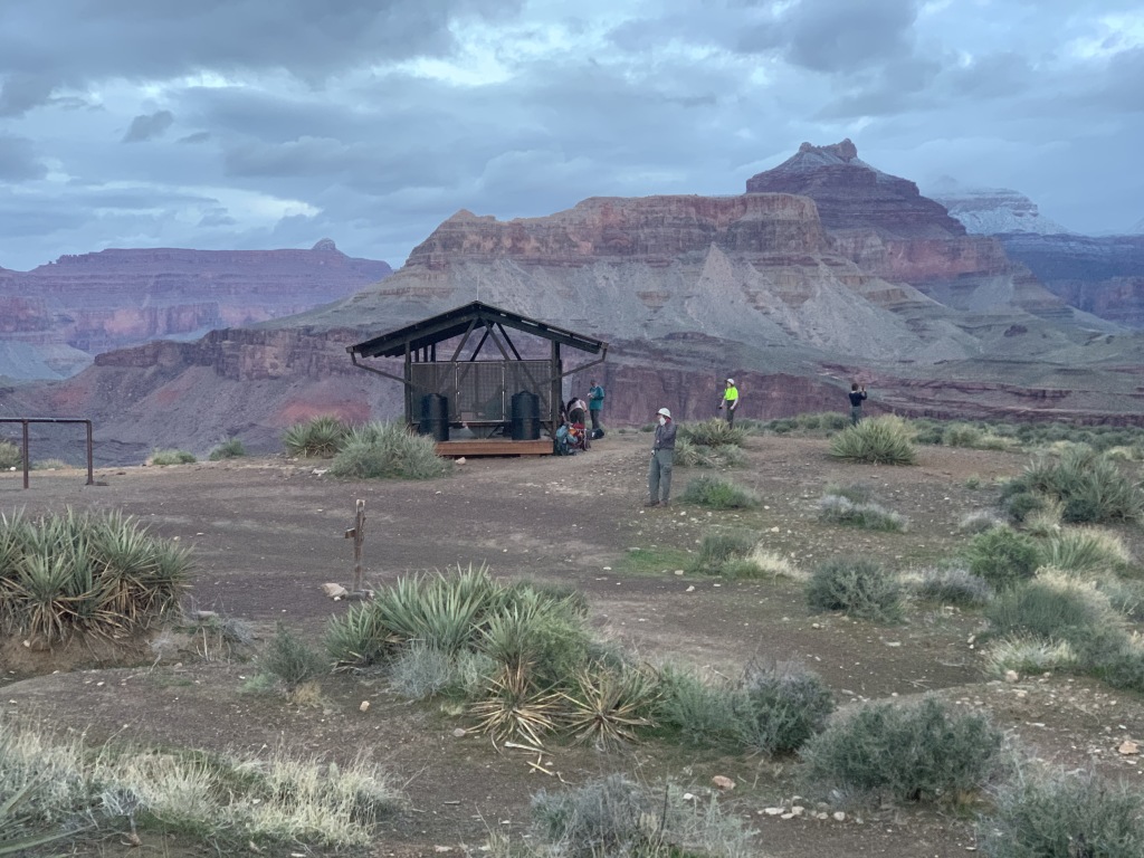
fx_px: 1719
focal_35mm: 52
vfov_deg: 28.0
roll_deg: +1.4
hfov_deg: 36.8
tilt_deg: -1.3
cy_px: 429
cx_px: 572
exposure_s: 1/60
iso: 160
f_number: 2.4
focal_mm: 6
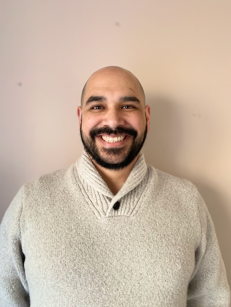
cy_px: 154
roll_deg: +0.7
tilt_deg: -2.0
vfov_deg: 67.3
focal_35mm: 26
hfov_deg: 53.1
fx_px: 231
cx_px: 116
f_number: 1.8
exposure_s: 1/60
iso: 320
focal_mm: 4.25
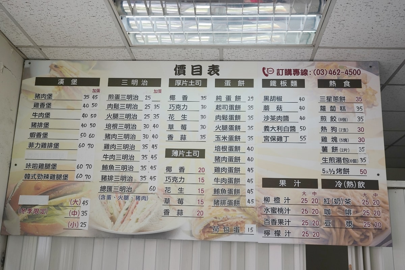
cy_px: 135
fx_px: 472
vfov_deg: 31.9
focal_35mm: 42
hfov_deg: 46.4
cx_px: 202
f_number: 4
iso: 640
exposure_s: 1/160
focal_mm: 42
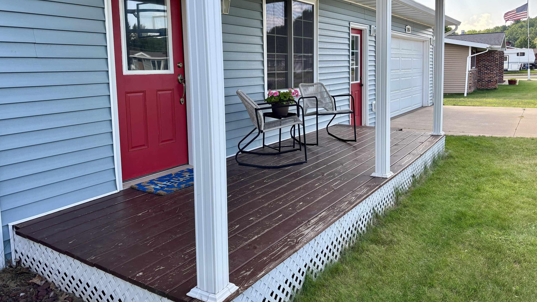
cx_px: 268
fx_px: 413
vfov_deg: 39.9
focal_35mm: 29
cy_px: 112
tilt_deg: -6.1
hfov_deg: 66.1
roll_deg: +1.3
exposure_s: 1/539
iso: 50
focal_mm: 5.96
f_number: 1.6
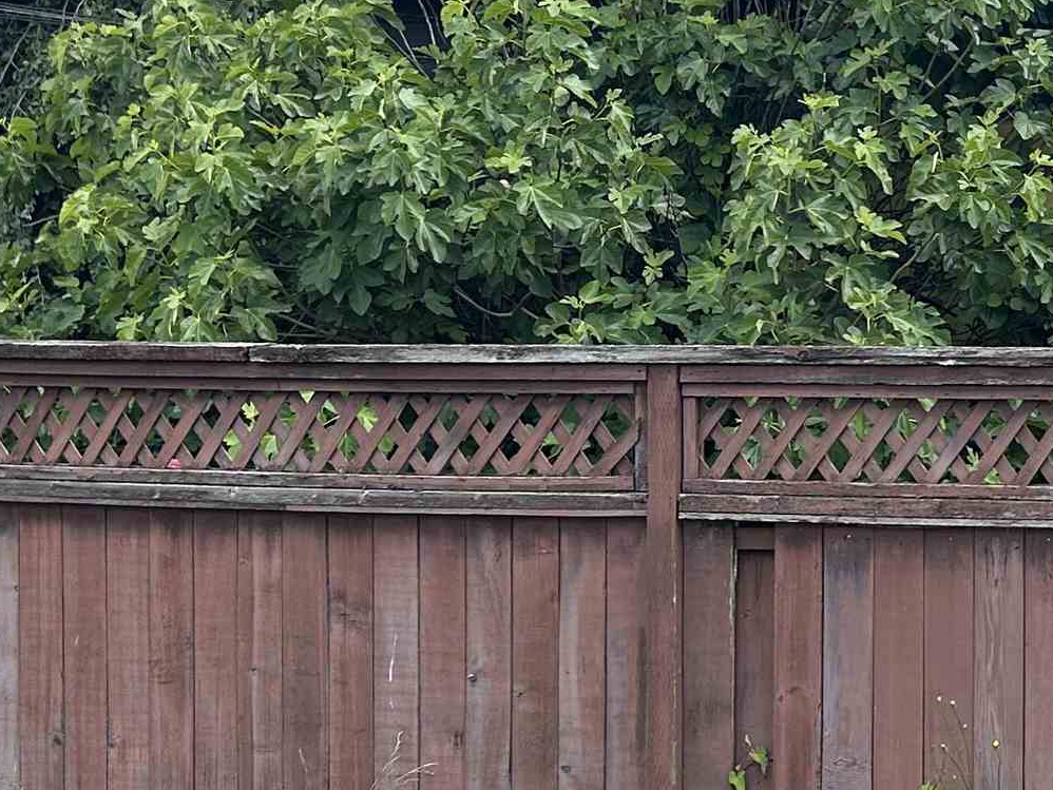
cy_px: 225
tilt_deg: -2.1
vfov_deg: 18.4
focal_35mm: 80
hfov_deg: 22.4
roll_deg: +0.8
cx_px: 1278
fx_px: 2434
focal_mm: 5.7
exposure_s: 1/1531
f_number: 1.5
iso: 50
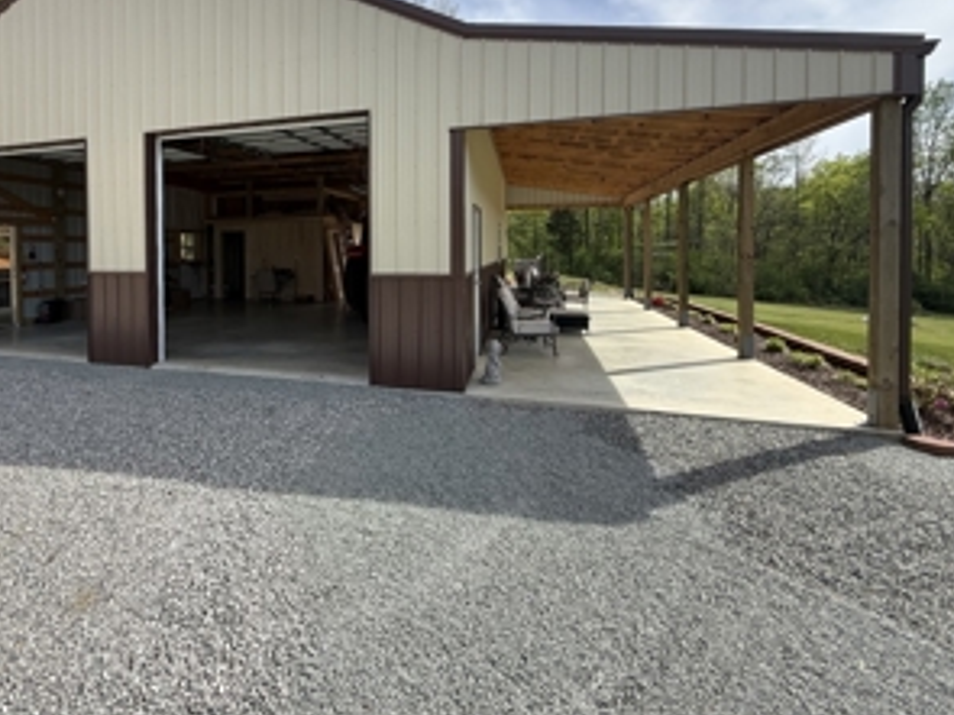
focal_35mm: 19
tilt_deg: -1.1
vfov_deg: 67.4
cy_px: 259
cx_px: 352
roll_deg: +0.0
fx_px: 523
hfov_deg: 82.9
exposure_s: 1/664
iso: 50
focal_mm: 2.22
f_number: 2.2
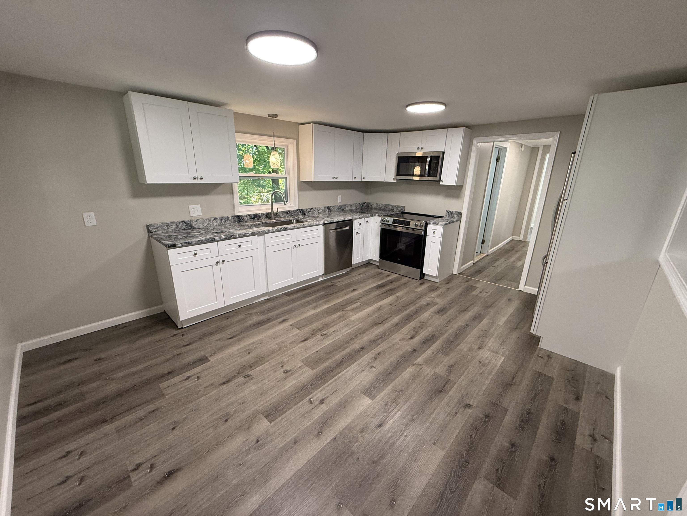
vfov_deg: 85.7
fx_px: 278
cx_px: 344
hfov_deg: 102.1
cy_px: 258
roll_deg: -1.0
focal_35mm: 14
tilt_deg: -16.9
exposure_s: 1/120
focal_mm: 2.22
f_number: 2.2
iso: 250
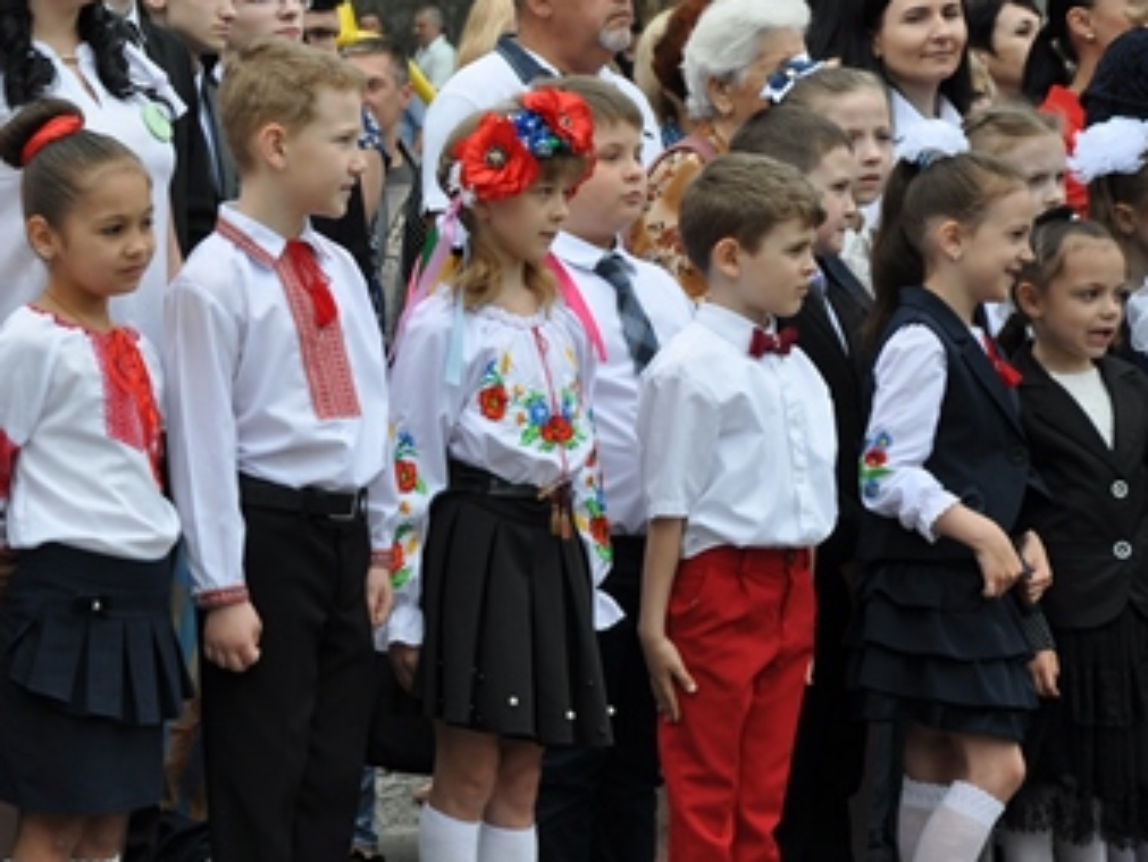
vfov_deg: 9.3
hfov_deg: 12.3
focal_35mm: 159
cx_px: 136
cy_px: 424
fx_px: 5275
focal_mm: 62
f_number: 7.1
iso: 200
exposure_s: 1/200
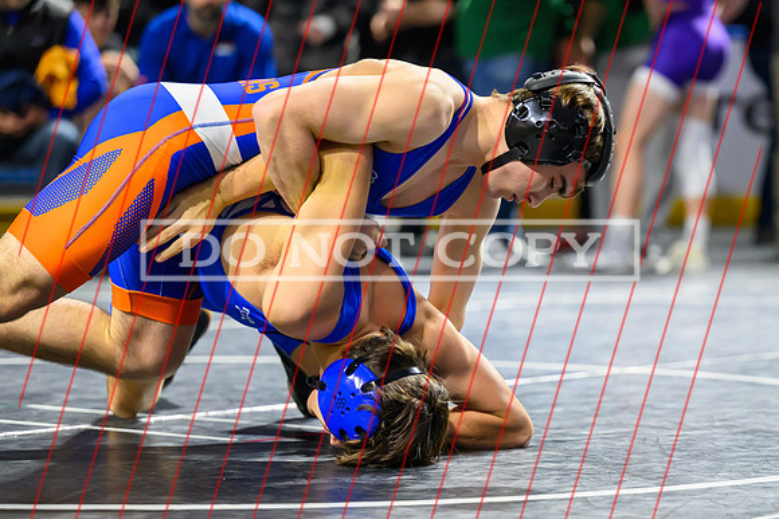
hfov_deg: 13.1
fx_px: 3380
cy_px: 307
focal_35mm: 156
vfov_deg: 8.8
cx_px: 487
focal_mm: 125
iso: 4000
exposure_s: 1/800
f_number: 2.8
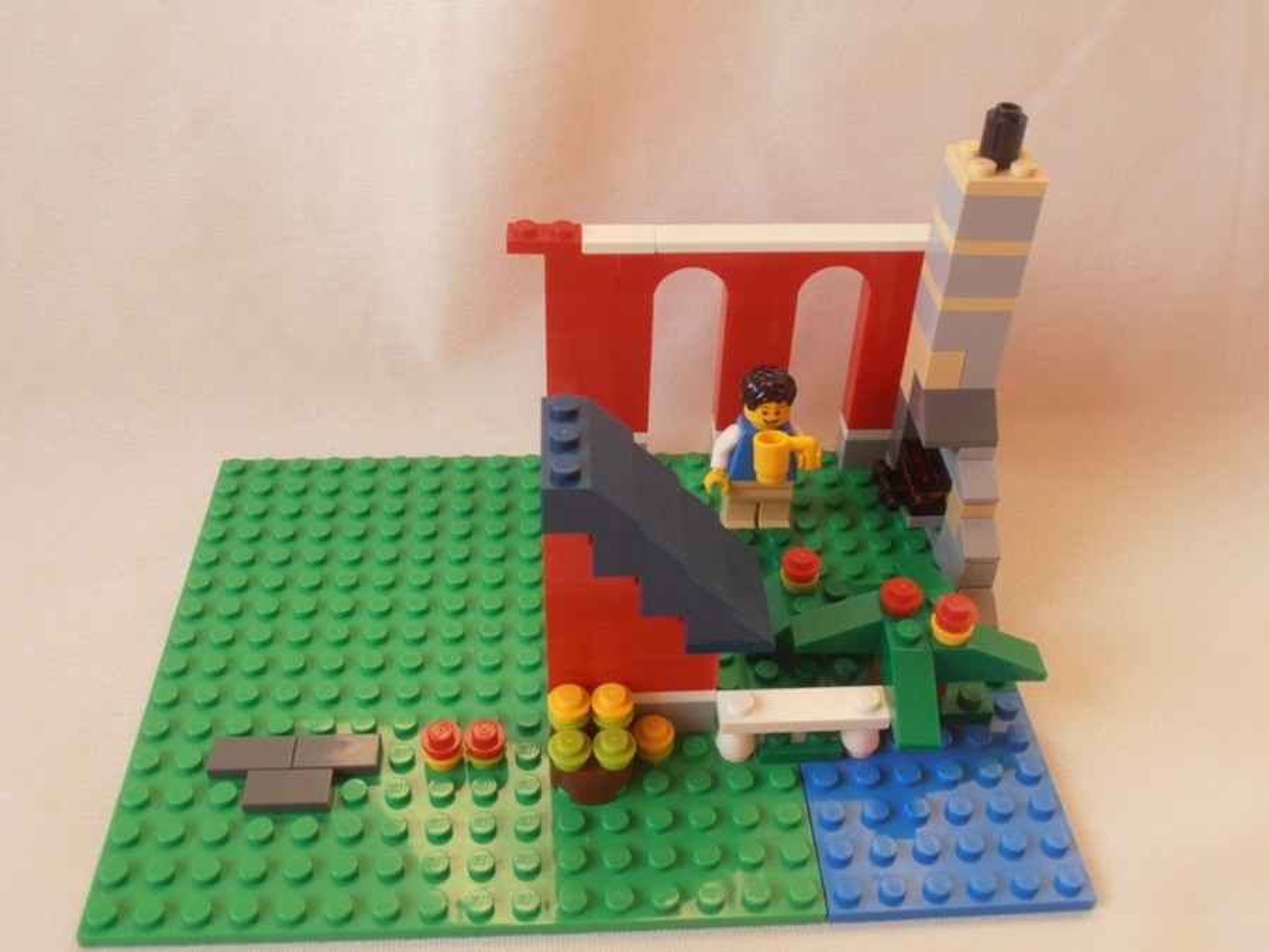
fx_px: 1356
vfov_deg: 38.7
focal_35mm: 37
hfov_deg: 50.1
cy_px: 476
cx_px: 634
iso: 100
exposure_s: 1/40
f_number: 3.9
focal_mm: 6.61
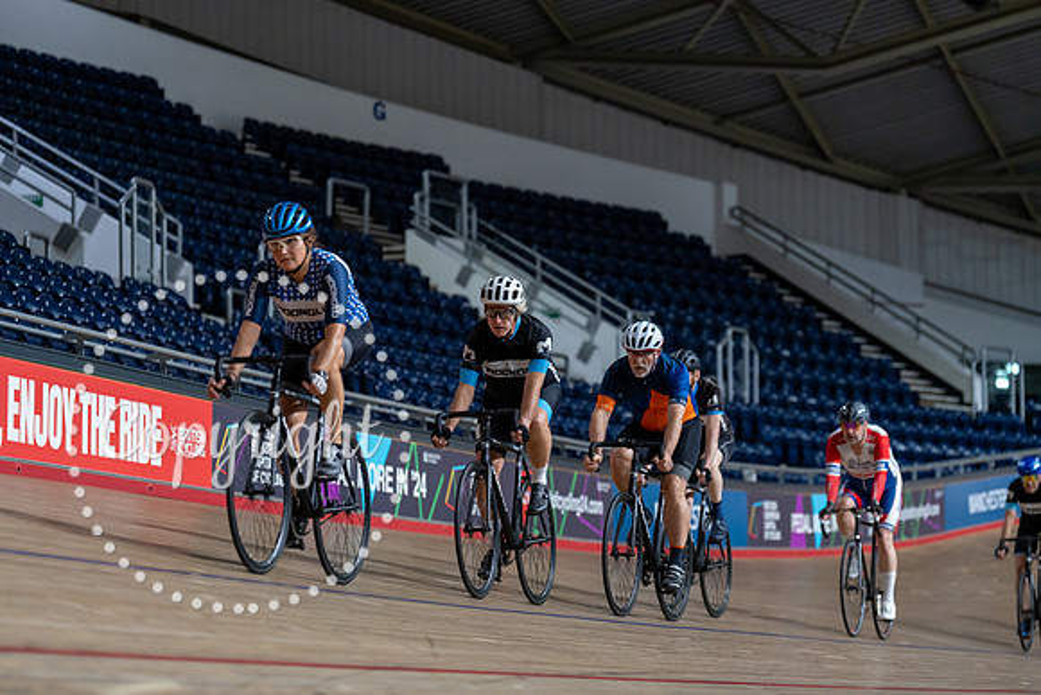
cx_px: 520
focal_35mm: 125
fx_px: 3615
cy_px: 348
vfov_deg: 11.0
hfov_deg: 16.4
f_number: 2.8
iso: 3200
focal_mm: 125
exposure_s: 1/800
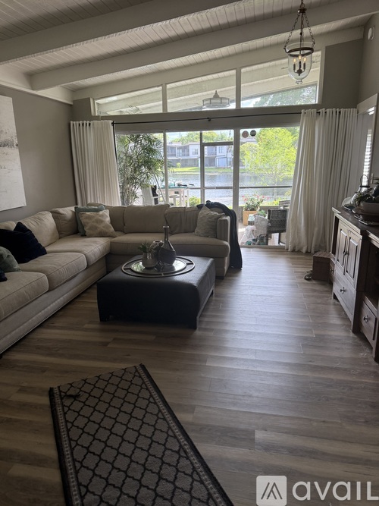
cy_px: 253
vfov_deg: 71.6
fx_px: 350
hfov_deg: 56.8
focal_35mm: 24
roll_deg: +0.9
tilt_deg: -14.9
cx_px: 190
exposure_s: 1/151
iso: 125
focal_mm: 6.76
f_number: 1.78
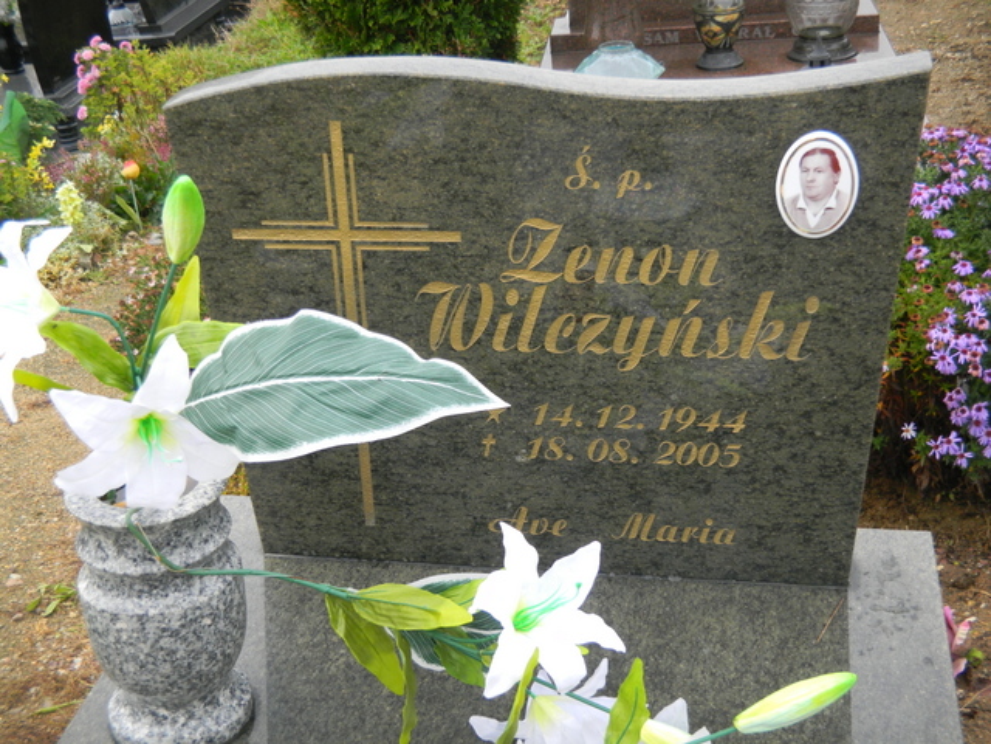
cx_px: 496
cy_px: 372
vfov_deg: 26.6
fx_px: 1575
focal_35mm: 55
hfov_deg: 34.9
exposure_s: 1/107
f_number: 4.2
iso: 80
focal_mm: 9.9
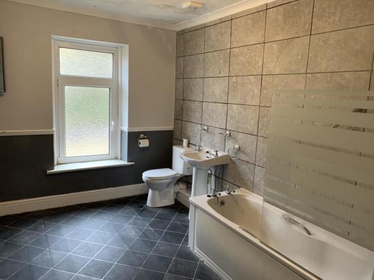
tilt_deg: -8.1
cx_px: 187
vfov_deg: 53.0
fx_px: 281
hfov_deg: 67.3
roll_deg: -4.0
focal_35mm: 26
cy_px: 140
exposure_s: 1/60
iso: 250
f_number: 1.8
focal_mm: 4.25
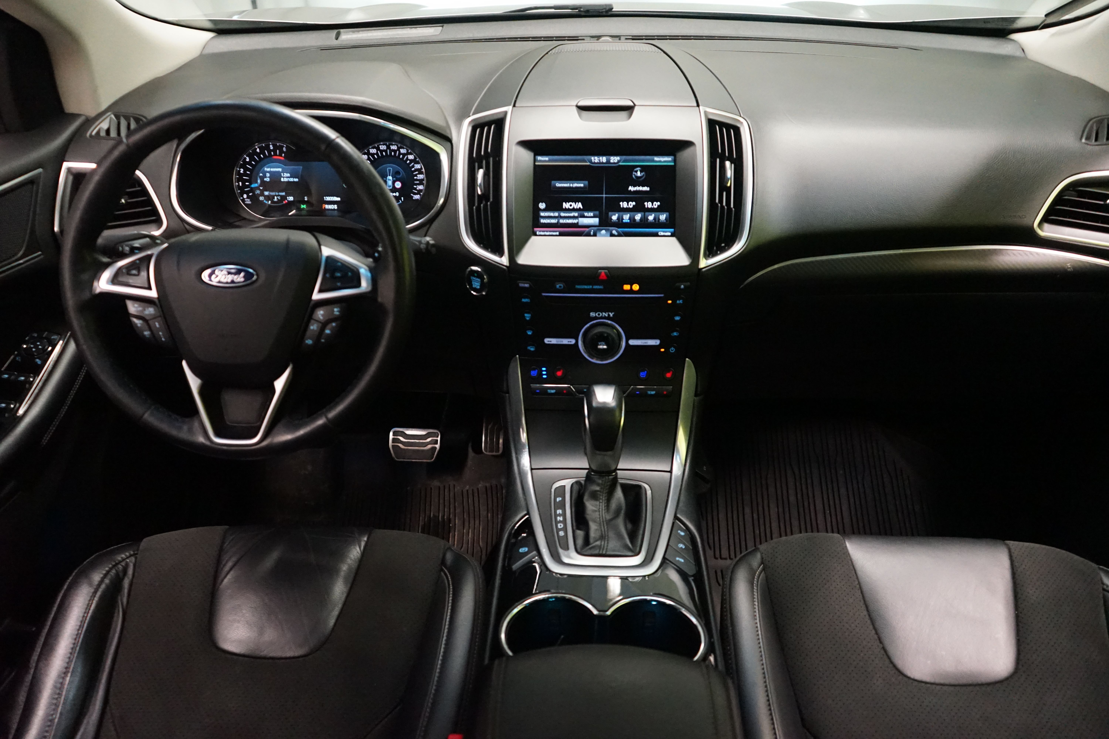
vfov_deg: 46.4
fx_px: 862
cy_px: 370
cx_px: 554
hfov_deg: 65.5
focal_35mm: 28
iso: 6400
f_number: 3.5
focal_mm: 28
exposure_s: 1/100
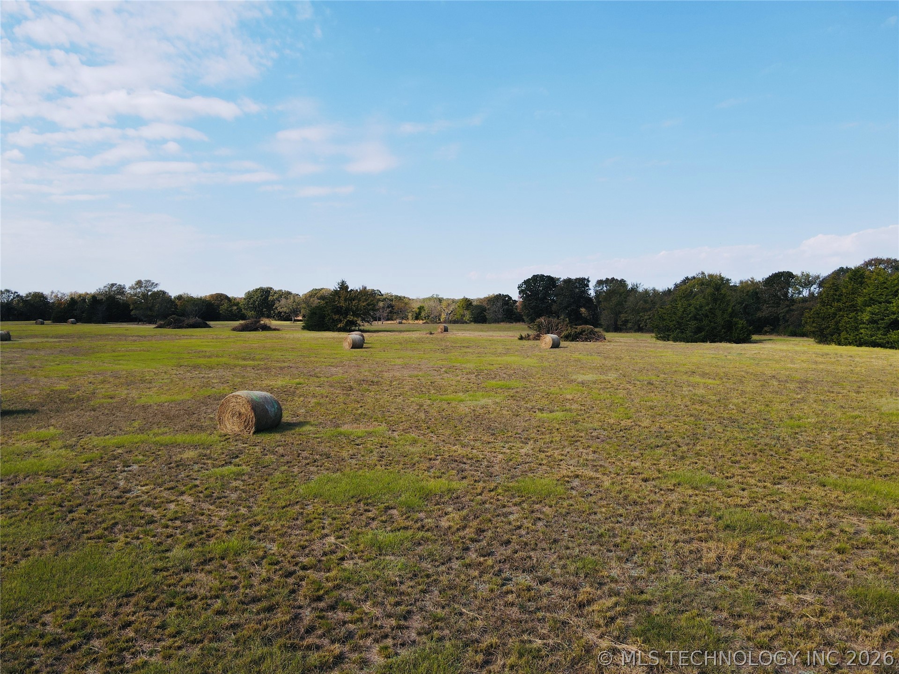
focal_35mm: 24
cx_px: 450
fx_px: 623
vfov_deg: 56.8
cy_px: 337
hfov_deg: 71.6
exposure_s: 1/500
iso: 100
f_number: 2.8
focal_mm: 4.5
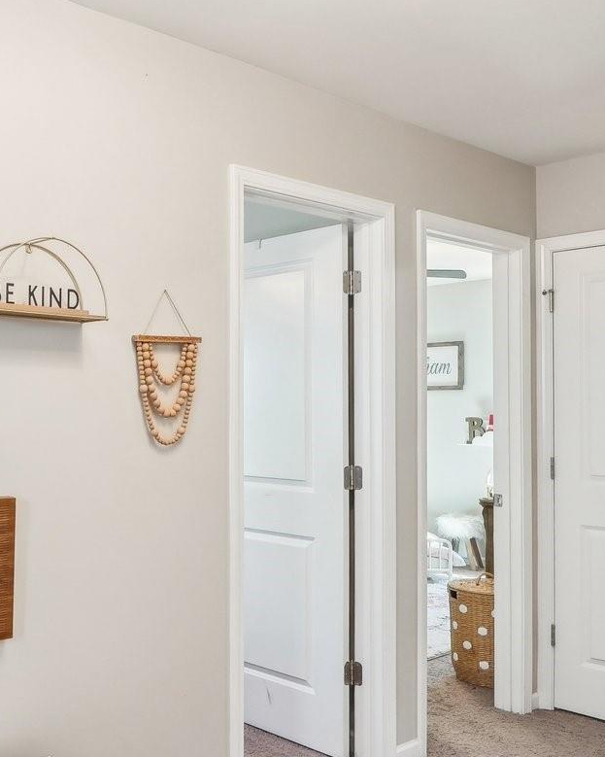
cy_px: 411
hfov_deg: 36.9
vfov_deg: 49.0
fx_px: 828
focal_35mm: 37
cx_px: 32
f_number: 8
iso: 400
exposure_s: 1/20
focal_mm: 10
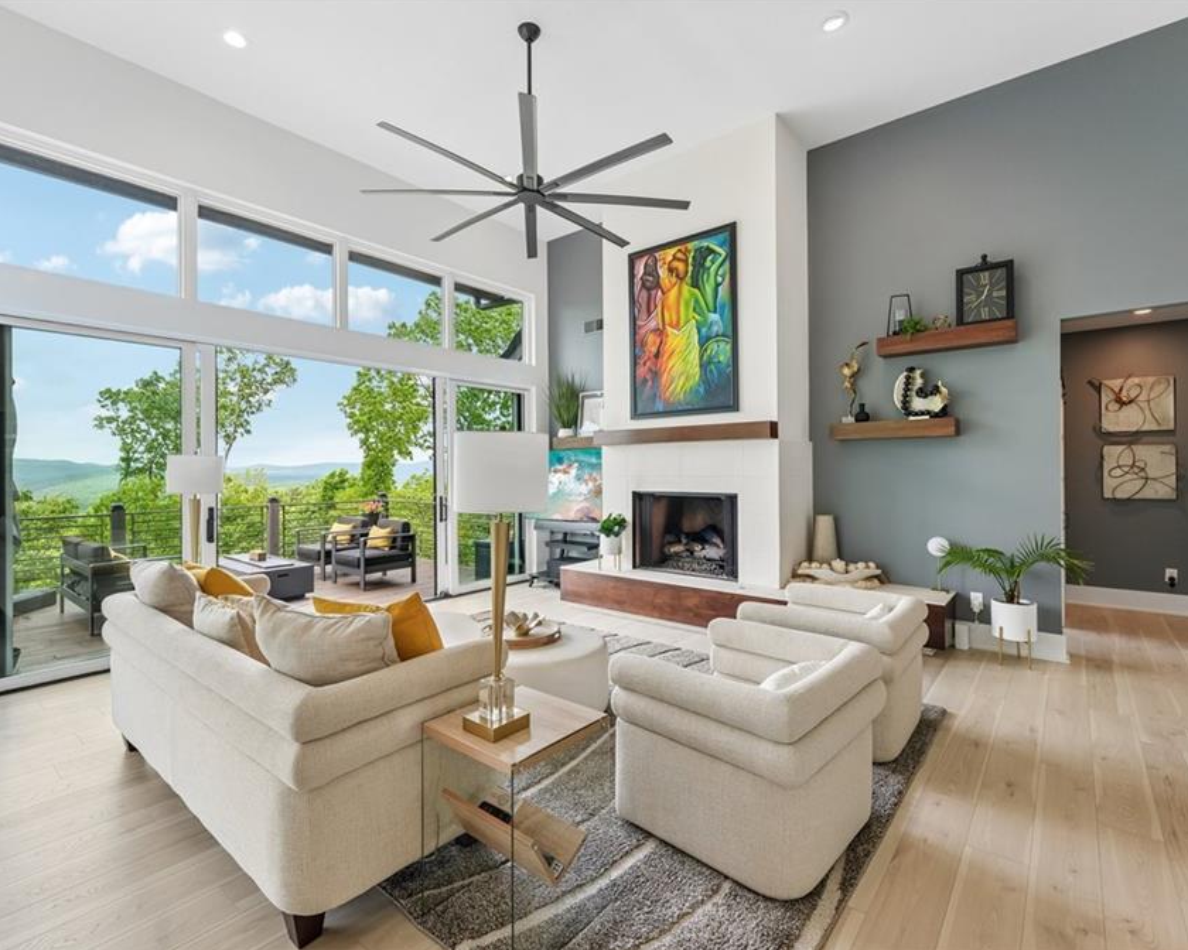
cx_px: 608
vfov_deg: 80.4
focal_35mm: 16
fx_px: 563
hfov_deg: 93.1
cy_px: 474
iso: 320
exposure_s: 1/60
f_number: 8
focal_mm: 14
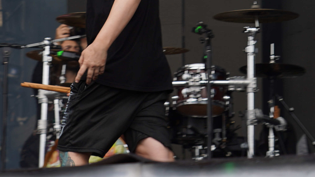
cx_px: 89
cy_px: -78
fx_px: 1696
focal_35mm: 203
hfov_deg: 10.6
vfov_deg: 5.9
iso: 100
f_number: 4.5
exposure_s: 1/100
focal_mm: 65
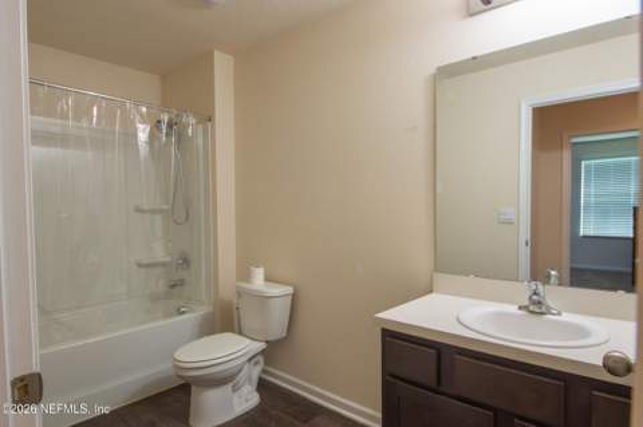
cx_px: 319
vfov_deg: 63.2
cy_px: 215
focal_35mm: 19
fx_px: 347
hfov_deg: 85.6
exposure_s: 1/60
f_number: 8
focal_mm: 12
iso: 1000
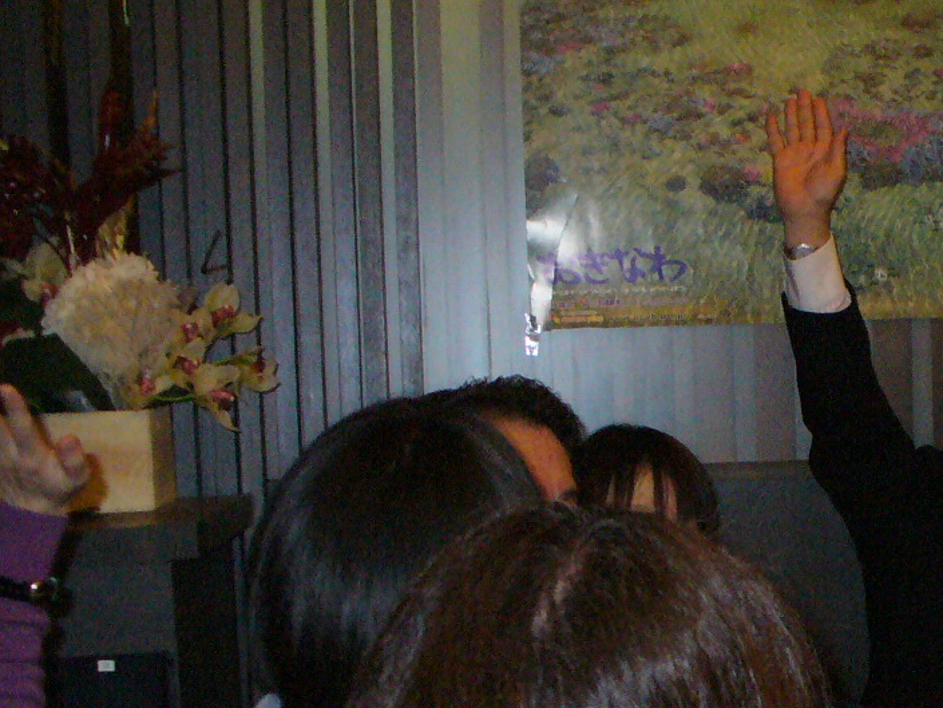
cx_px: 1001
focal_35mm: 84
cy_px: 696
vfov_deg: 17.2
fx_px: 2289
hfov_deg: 22.2
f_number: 2.8
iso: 400
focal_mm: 6.1
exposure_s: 1/60
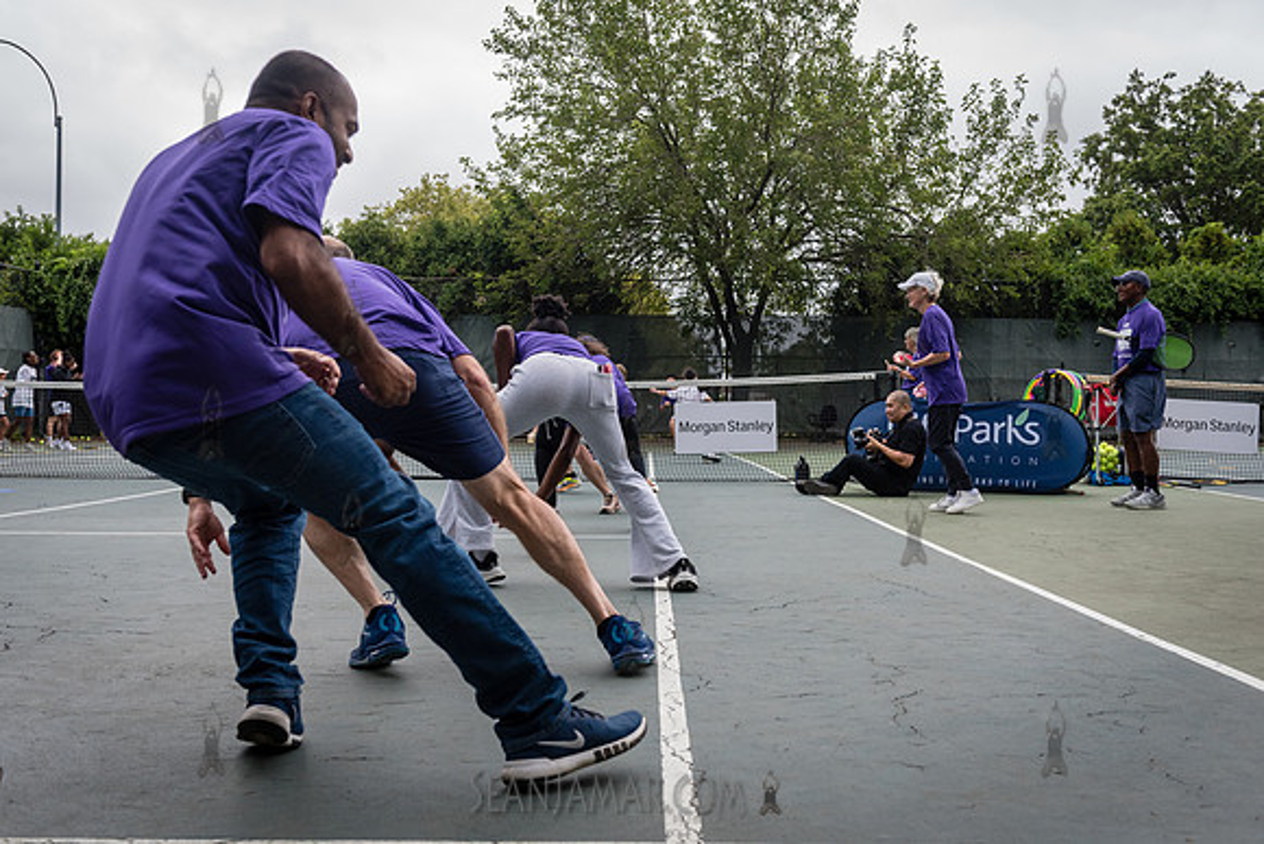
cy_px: 422
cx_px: 632
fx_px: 1334
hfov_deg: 50.7
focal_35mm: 38
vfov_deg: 35.1
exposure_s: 1/1000
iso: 1000
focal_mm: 38
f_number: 5
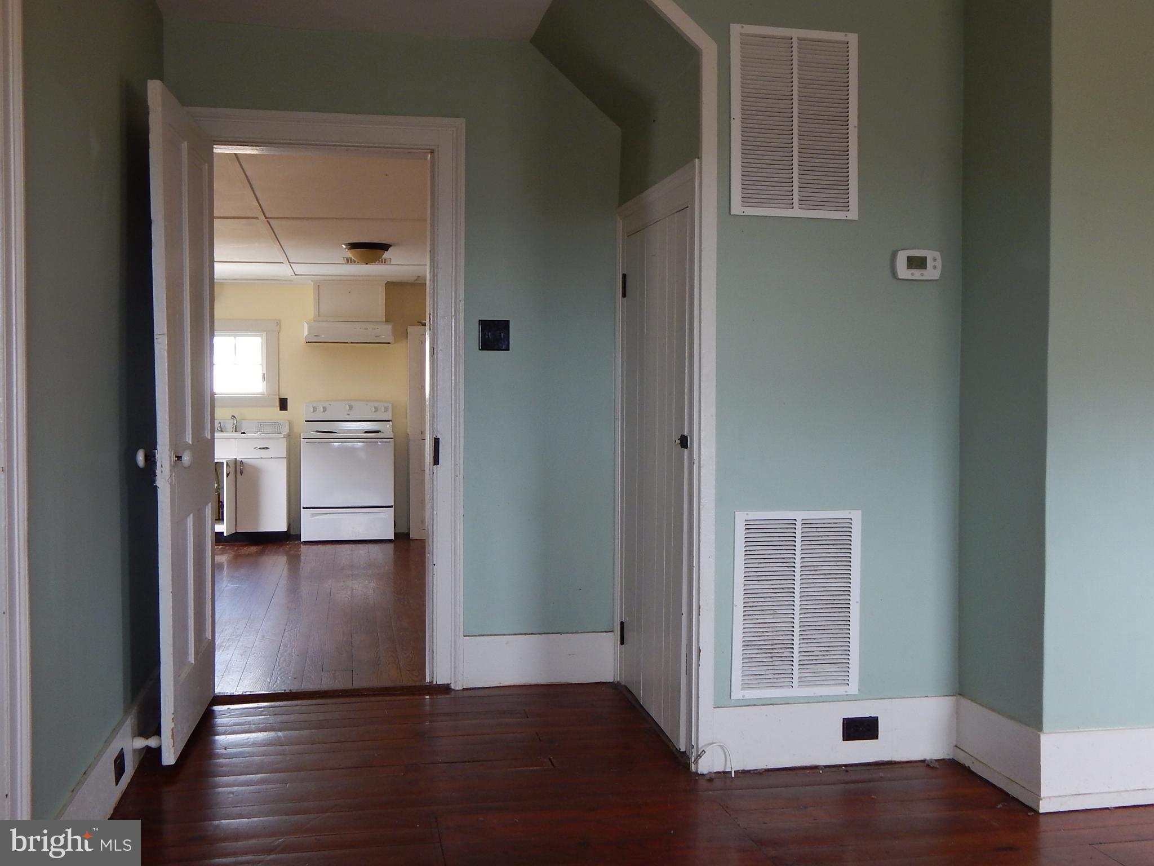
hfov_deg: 54.0
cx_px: 577
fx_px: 1133
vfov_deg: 41.8
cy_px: 433
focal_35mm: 34
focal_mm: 6.1
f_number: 3.3
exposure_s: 1/30
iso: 140
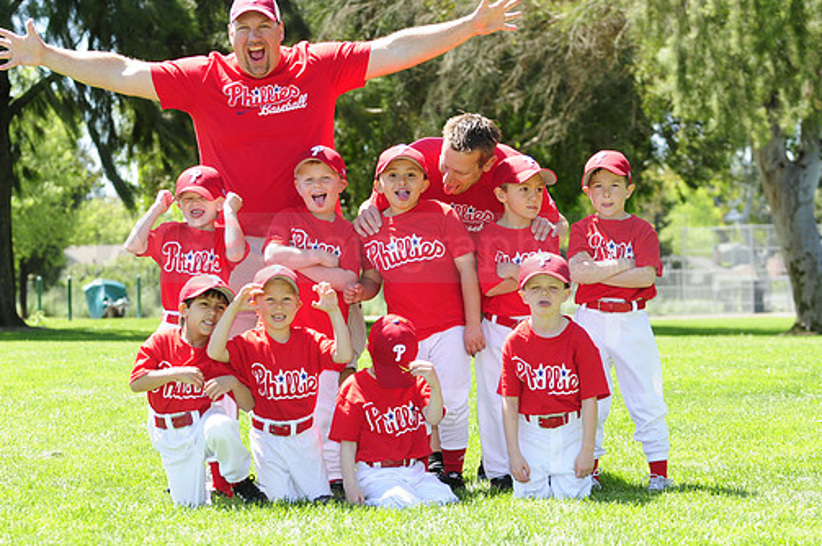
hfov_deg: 16.9
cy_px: 235
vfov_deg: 11.3
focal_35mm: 121
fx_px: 2759
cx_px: 371
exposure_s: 1/400
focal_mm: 70
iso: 200
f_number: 4.5
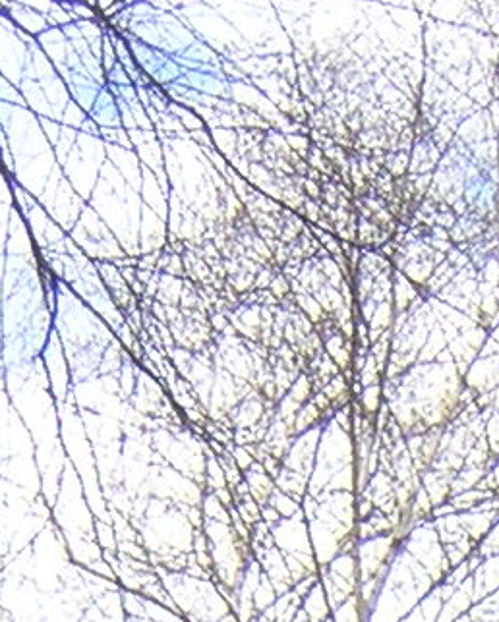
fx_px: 3578
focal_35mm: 194
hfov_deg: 7.7
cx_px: 905
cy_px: 1507
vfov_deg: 9.0
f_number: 2.7
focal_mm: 5.2
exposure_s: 1/280
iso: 100
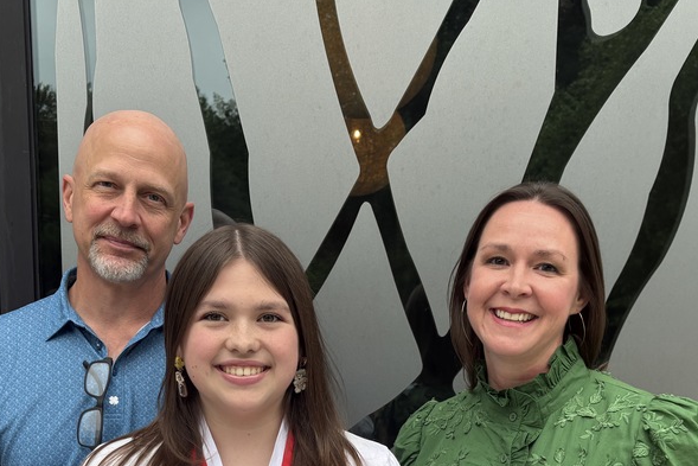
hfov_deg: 41.9
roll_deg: +1.3
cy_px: 449
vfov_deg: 27.3
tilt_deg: -3.7
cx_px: 319
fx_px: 911
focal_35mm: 47
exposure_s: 1/121
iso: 64
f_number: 1.6
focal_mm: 5.96
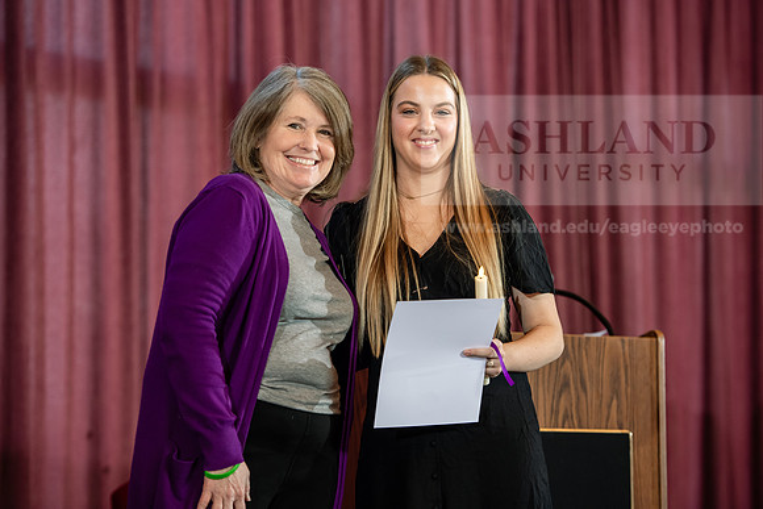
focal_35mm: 120
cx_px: 382
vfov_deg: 11.4
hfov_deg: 17.1
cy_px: 254
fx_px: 2544
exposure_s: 1/200
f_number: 3.5
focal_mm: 120
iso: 1250
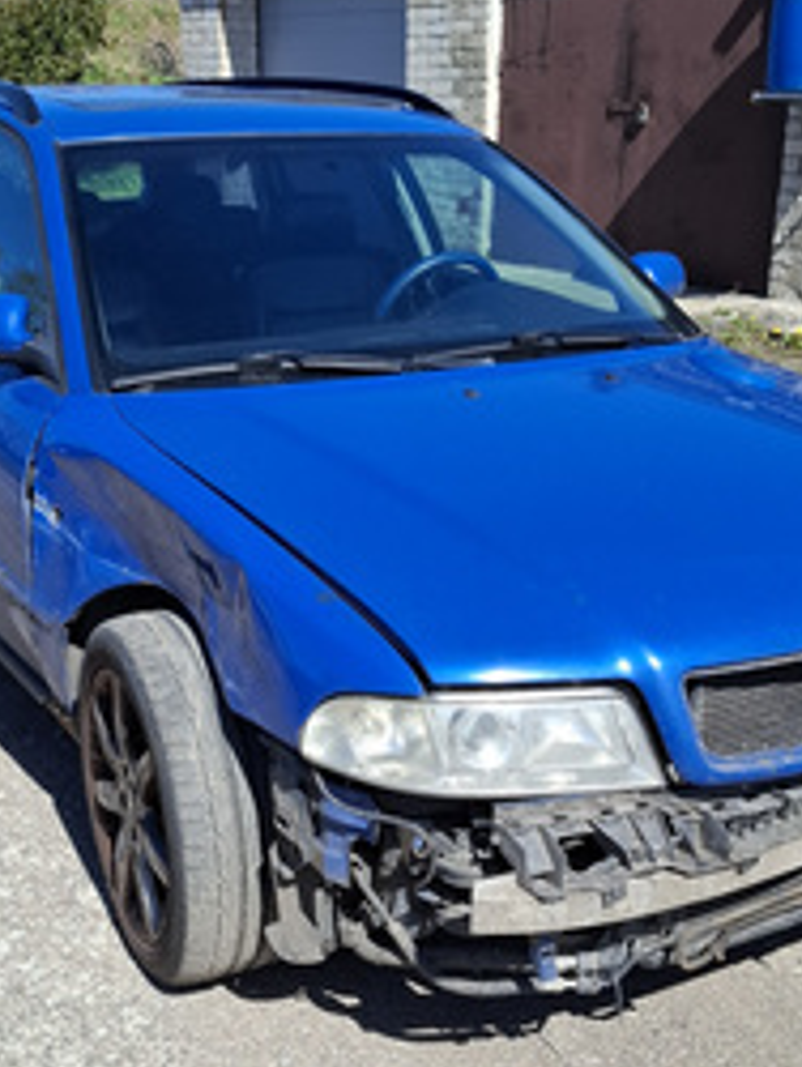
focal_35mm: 46
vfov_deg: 40.9
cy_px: 666
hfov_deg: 31.5
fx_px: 1419
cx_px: 348
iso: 50
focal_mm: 5.54
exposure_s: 1/1464
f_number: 1.8
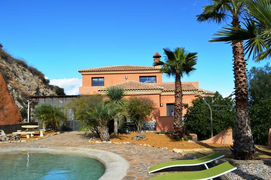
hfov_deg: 67.4
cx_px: 136
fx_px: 203
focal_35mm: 27
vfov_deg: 47.9
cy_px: 90
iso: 100
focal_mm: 18
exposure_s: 1/250
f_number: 8
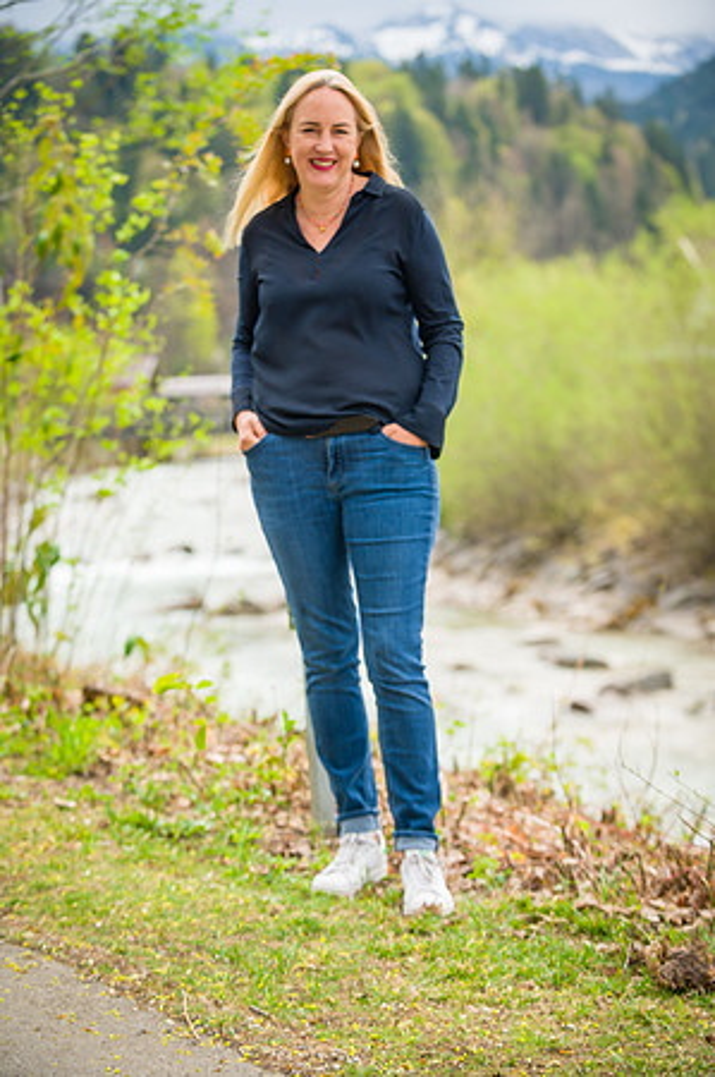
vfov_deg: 25.4
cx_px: 358
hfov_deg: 17.0
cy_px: 538
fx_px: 2389
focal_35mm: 80
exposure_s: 1/400
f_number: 4
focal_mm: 80
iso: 100
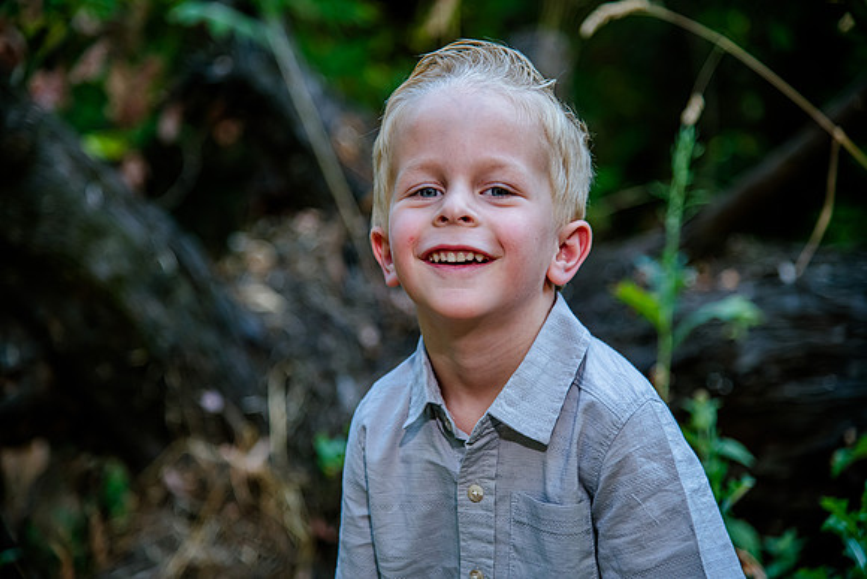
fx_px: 2529
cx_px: 434
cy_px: 290
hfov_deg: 19.5
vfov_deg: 13.0
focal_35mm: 105
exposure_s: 1/320
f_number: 4
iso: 800
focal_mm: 105
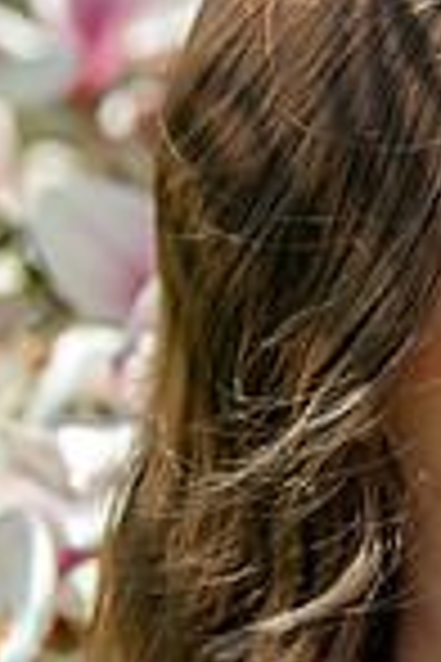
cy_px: 478
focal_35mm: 341
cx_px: 1084
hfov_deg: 4.0
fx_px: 6265
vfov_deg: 6.0
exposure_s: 1/500
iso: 50
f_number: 2.8
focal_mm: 72
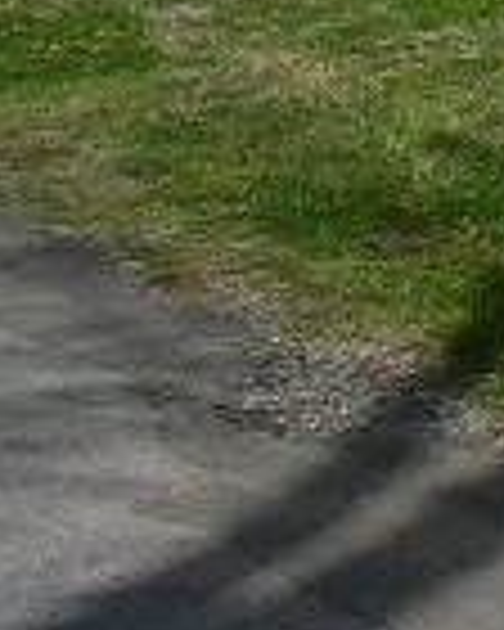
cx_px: 1359
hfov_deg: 8.1
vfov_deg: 10.8
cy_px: -432
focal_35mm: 169
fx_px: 3151
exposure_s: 1/465
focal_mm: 5.8
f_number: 5.6
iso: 50
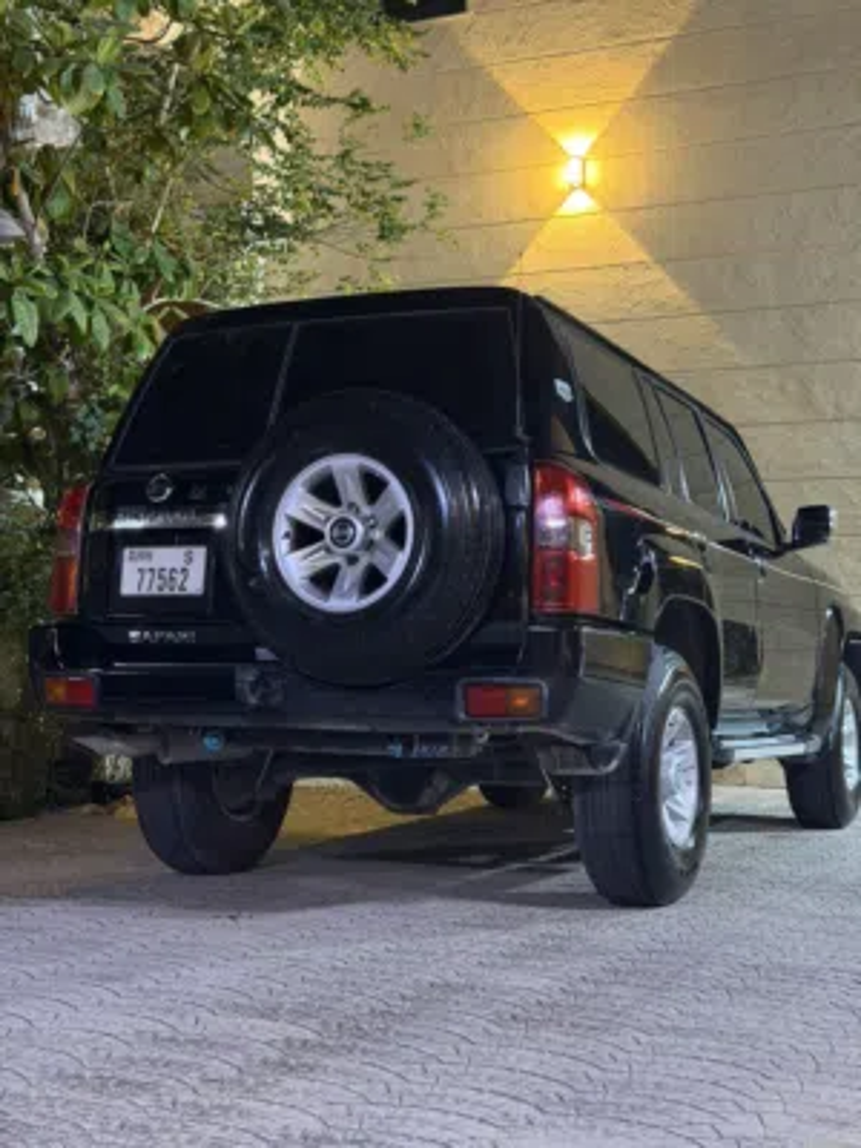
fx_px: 1592
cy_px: 574
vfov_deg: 39.7
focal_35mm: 48
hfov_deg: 30.3
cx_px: 430
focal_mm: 6.76
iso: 640
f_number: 1.78
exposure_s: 1/25
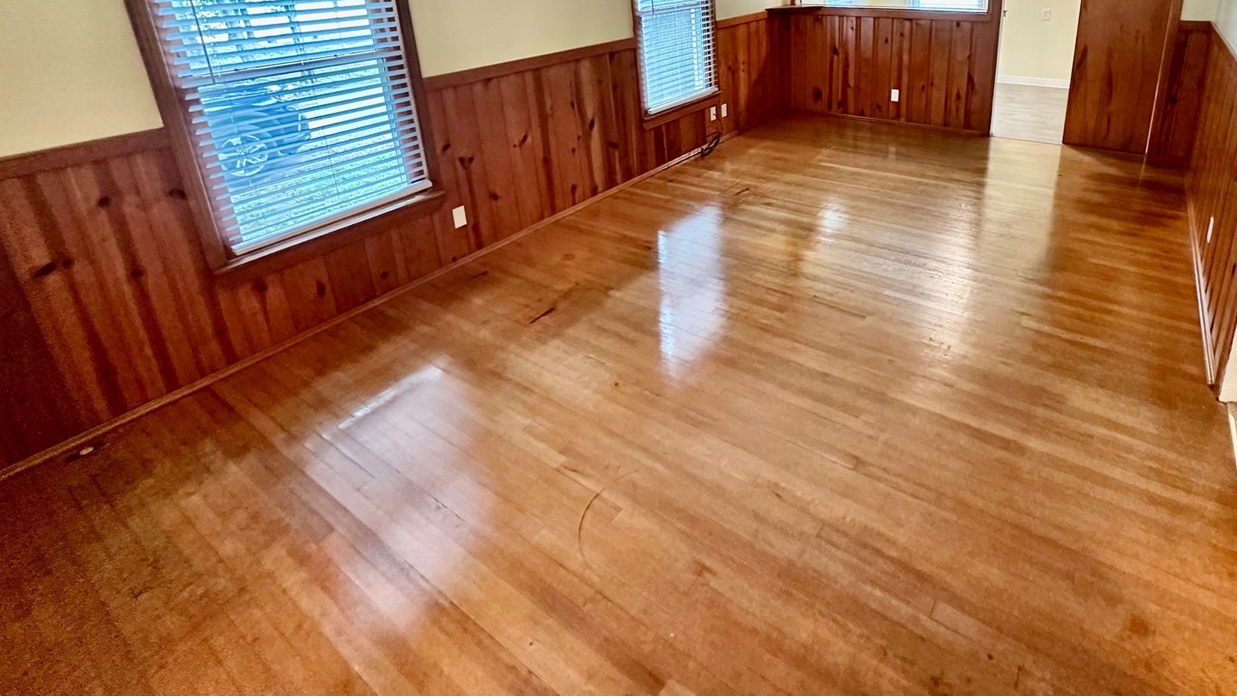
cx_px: 742
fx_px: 623
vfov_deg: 54.6
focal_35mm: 19
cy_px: 144
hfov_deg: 88.4
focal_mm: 2.22
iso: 500
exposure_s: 1/60
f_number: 2.2
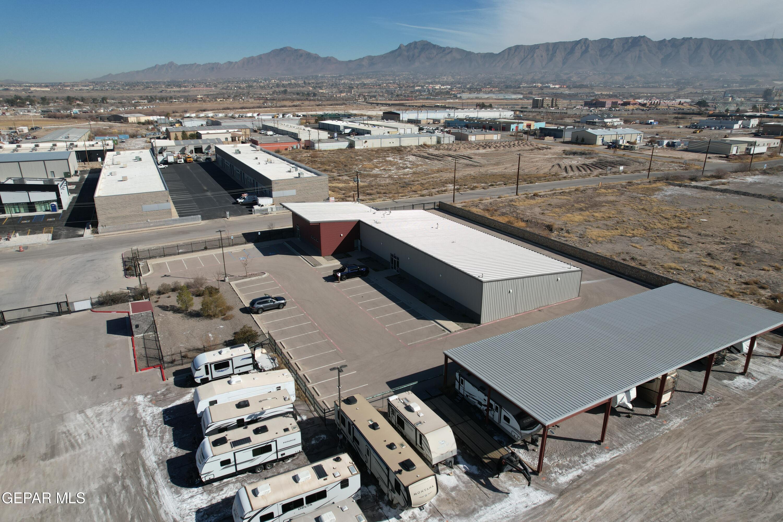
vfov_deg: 57.2
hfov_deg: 78.6
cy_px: 261
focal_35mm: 22
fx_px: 478
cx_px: 392
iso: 110
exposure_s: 1/3200
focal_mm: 8.38
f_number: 2.8
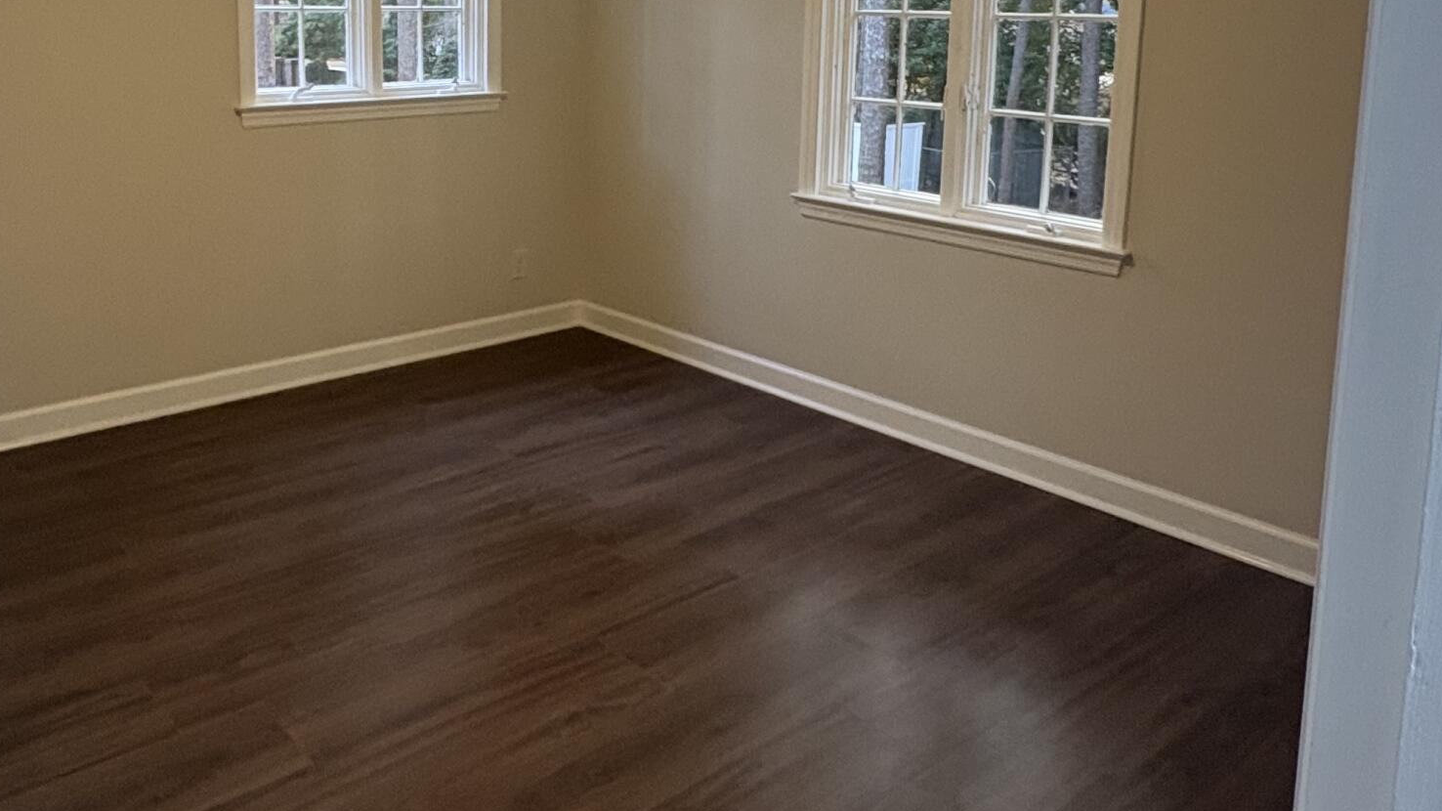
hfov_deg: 61.6
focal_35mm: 31
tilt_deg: -7.8
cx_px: 520
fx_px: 1185
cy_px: 154
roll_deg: +0.5
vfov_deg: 36.4
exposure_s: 1/60
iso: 500
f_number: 2.2
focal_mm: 2.22
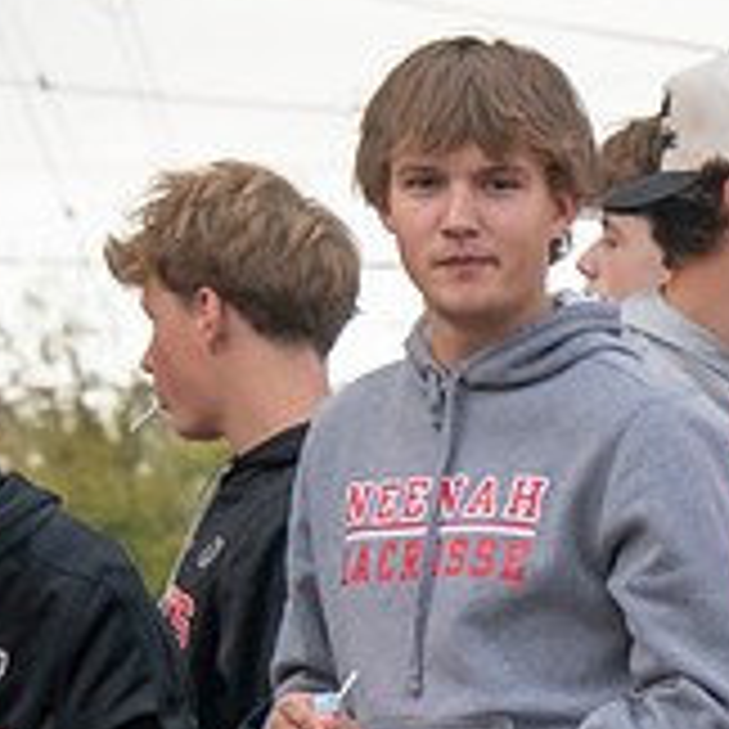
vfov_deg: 4.6
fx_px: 9078
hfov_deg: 4.6
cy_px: 691
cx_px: 1161
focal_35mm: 381
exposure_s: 1/400
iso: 3200
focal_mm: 125
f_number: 11
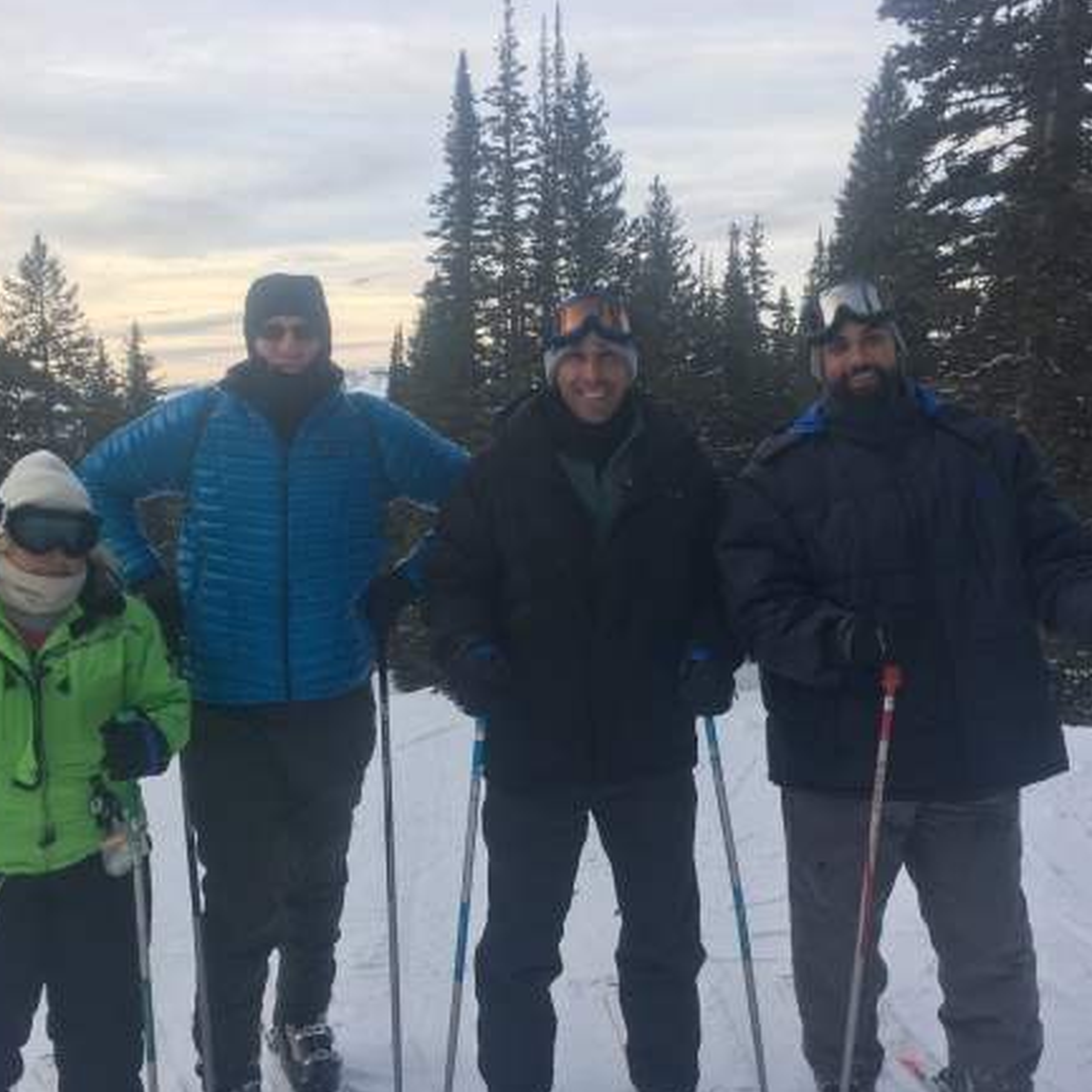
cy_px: 579
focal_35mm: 38
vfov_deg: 43.8
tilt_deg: -7.7
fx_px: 1356
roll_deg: +1.4
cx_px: 531
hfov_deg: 43.9
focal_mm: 4.15
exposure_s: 1/120
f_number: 2.2
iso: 25
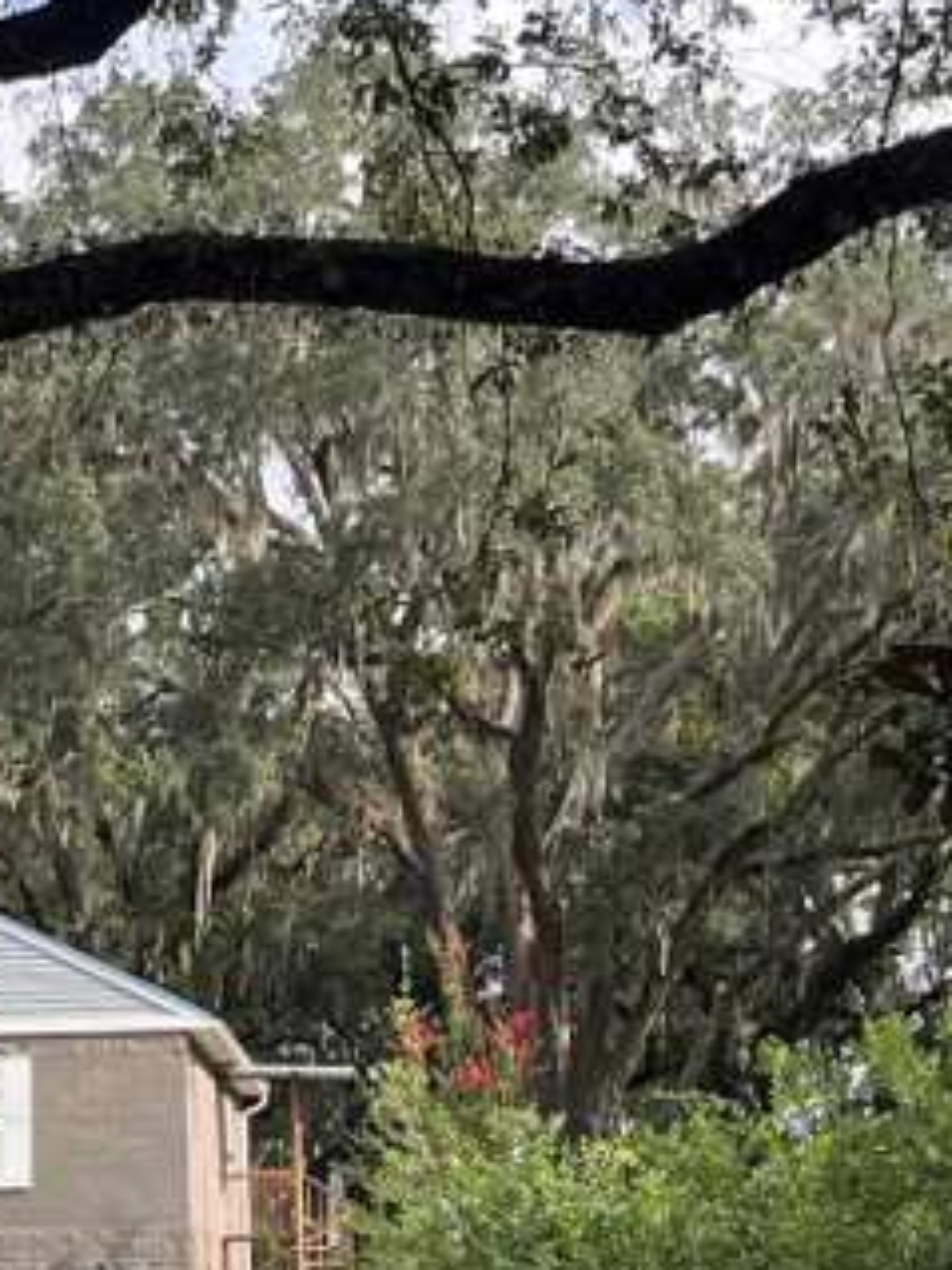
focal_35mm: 87
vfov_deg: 22.5
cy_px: 677
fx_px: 3192
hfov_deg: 16.9
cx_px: 259
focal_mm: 5.1
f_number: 1.6
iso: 50
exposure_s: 1/777
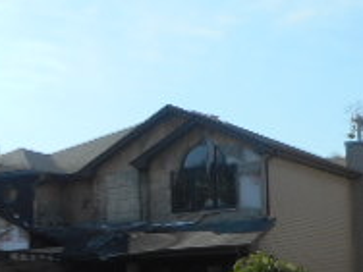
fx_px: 891
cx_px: 66
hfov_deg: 22.7
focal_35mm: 85
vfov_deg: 17.2
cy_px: 231
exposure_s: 1/640
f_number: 3.7
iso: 80
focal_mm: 4.5
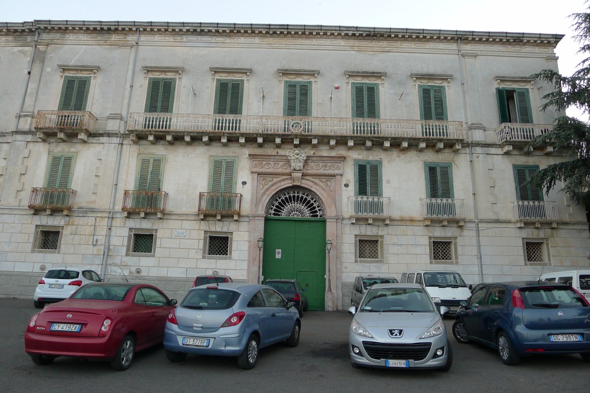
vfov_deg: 53.2
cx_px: 295
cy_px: 196
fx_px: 393
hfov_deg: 73.7
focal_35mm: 24
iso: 160
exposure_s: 1/60
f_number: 2
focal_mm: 5.1
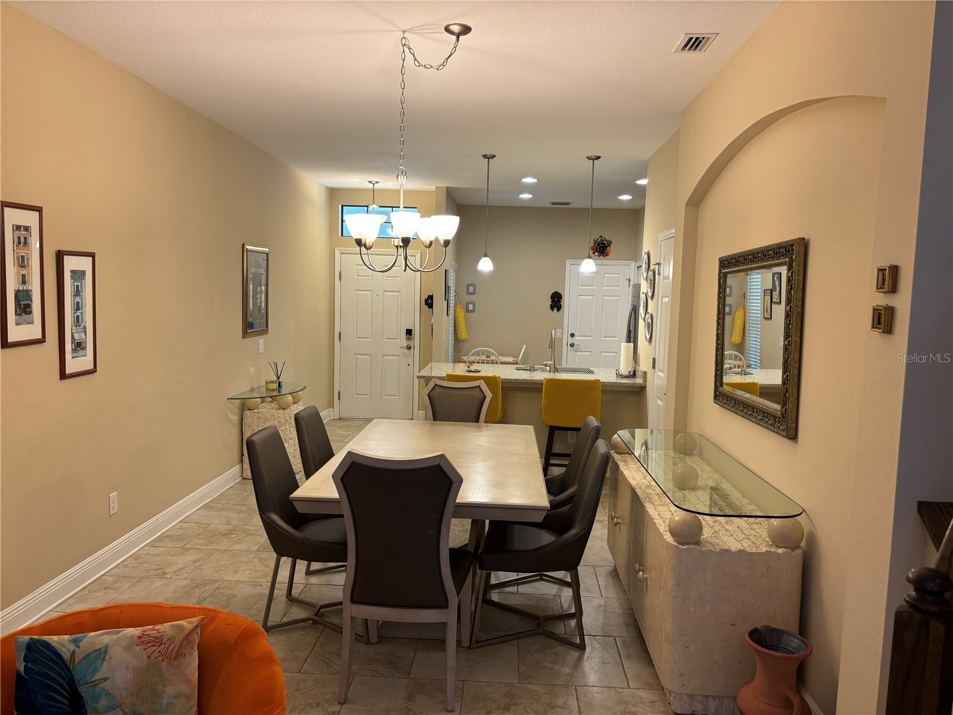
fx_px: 716
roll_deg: -1.9
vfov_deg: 53.1
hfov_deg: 67.3
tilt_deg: -7.7
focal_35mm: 26
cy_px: 358
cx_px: 476
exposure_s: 1/60
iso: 100
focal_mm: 5.96
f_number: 1.6
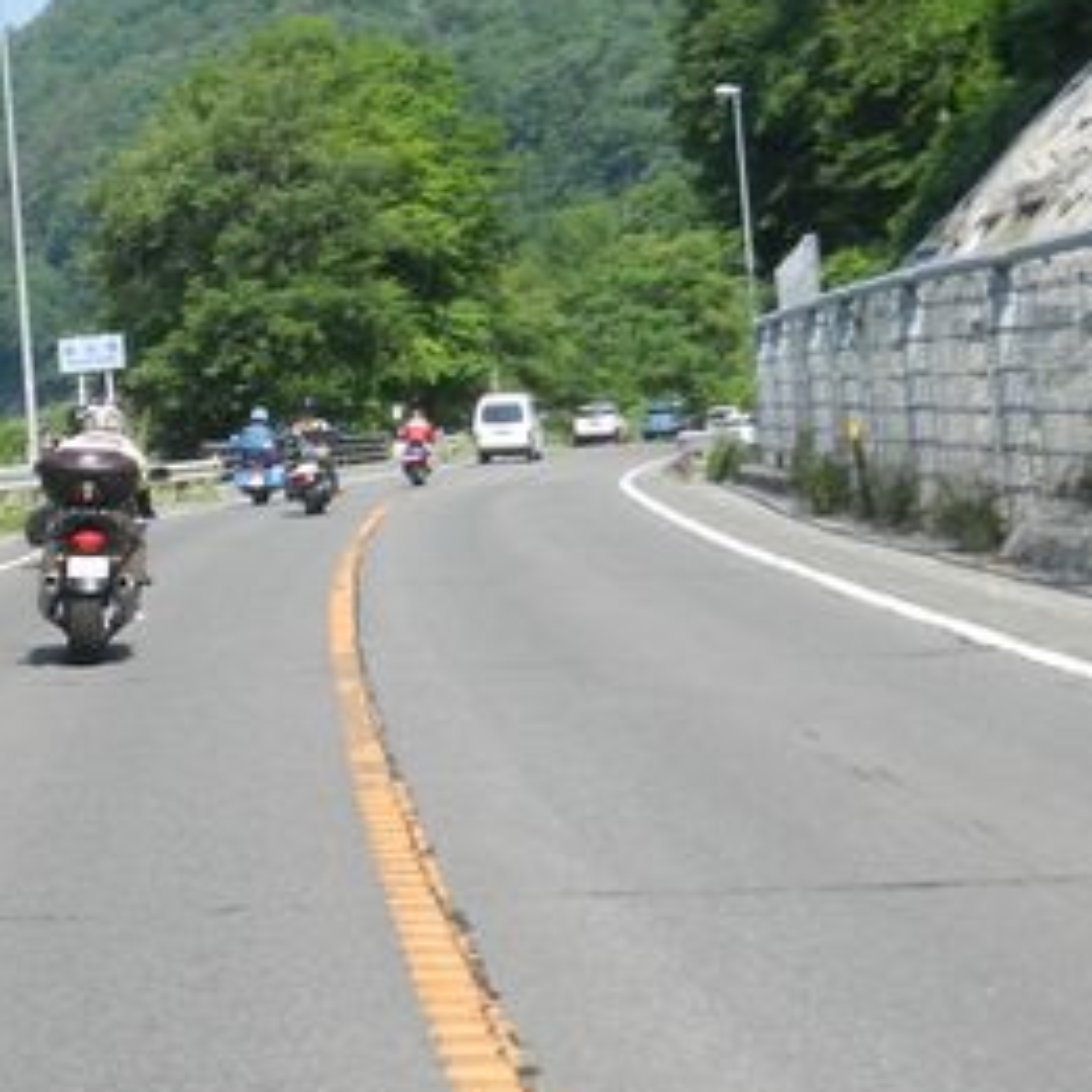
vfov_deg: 15.9
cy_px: 312
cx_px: -226
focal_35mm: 109
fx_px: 3890
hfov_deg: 15.4
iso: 160
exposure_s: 1/640
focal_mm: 8.1
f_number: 4.2
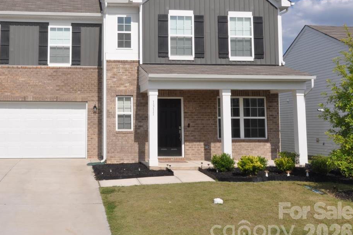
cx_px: 108
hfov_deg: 45.4
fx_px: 412
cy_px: 86
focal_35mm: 42
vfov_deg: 31.7
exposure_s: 1/160
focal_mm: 20
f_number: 6.3
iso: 400
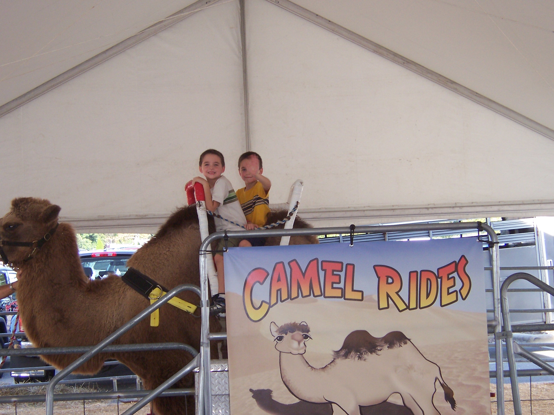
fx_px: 1056
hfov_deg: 29.4
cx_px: 277
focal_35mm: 66
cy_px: 208
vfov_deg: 22.3
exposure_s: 1/90
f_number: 4
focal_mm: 11
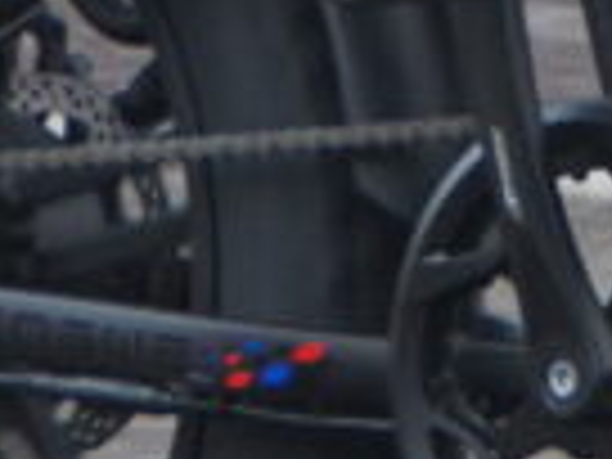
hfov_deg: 2.4
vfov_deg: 1.8
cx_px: 1071
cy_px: -169
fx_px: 14367
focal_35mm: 813
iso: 400
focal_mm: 75
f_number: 5.6
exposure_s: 1/125
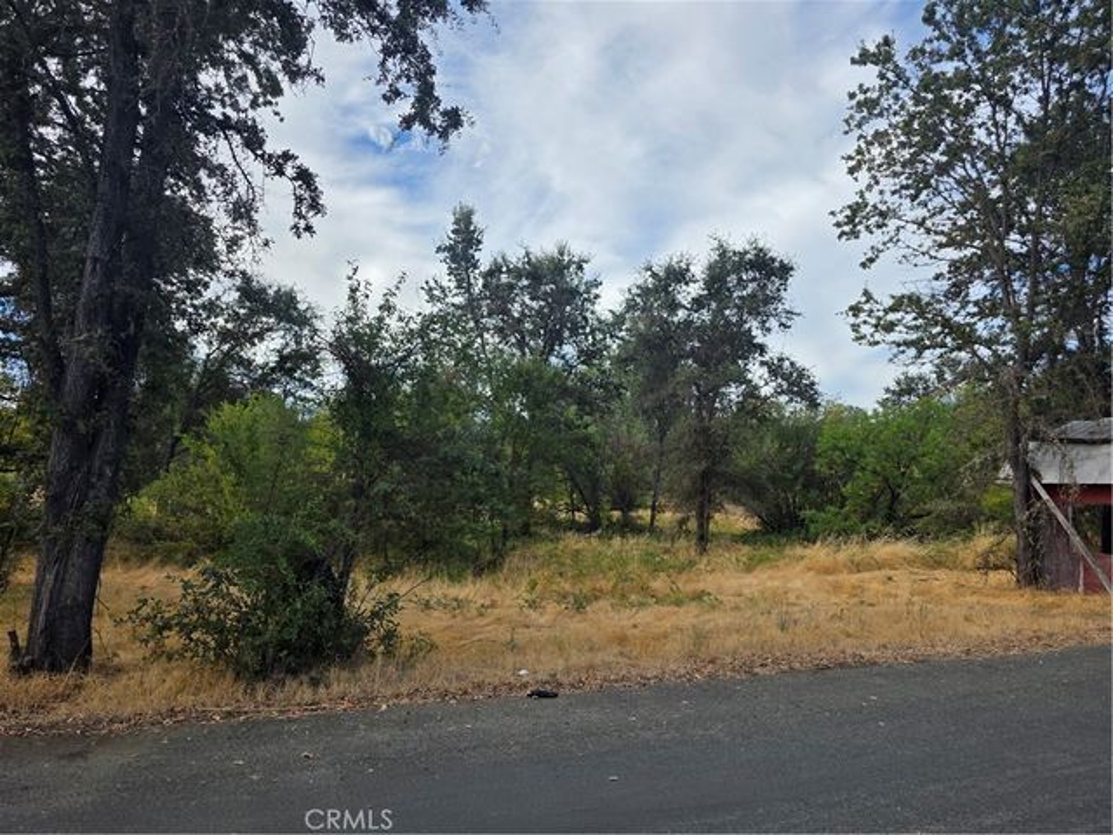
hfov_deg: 73.9
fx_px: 740
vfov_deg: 58.9
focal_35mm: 23
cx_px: 556
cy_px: 418
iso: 80
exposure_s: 1/3891
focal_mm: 6.3
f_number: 1.7
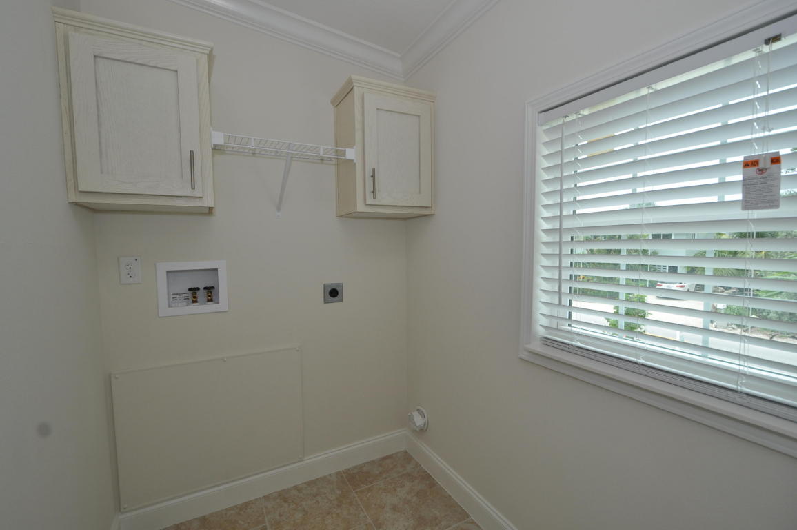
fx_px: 332
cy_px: 265
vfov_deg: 77.2
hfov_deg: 100.5
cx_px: 398
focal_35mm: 15
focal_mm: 10
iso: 200
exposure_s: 1/125
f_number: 5.6
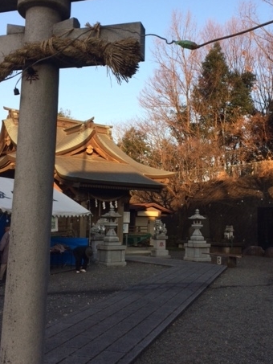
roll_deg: -0.8
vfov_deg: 45.7
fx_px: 431
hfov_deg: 35.1
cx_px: 151
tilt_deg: +4.5
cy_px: 157
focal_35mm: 41
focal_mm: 4.15
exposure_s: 1/562
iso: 32
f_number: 2.2
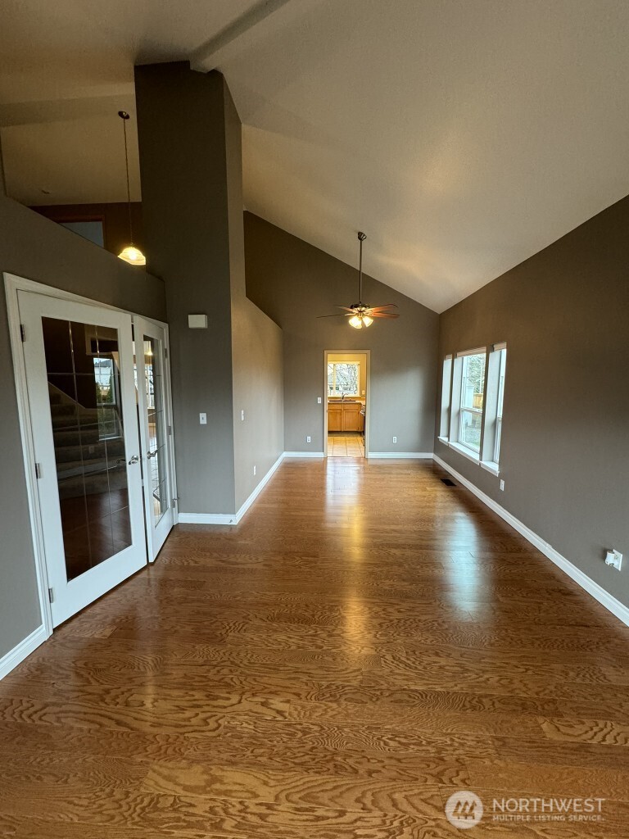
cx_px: 314
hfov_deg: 85.7
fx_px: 339
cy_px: 420
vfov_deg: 102.1
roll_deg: -0.2
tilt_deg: -6.9
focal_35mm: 14
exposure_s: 1/60
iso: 250
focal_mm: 2.22
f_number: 2.2
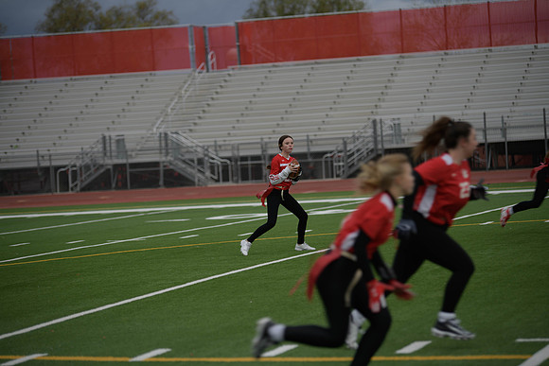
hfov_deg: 15.2
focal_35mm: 135
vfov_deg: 10.2
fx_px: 2059
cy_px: 183
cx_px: 274
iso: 72
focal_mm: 135
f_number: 2.8
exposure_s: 1/200
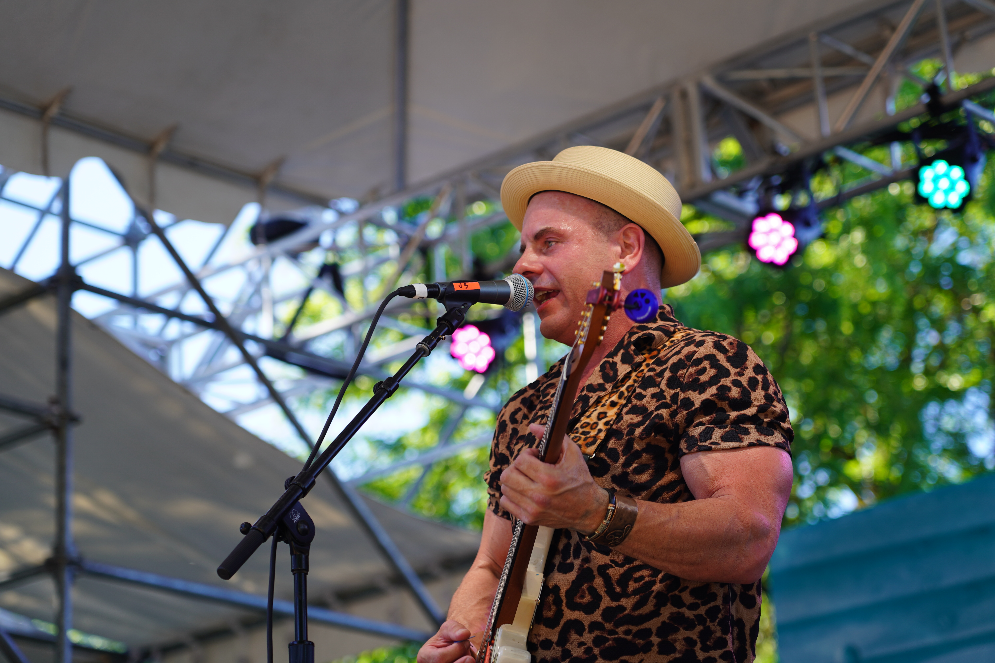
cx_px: 498
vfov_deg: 13.0
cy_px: 332
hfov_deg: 19.5
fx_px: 2902
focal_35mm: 105
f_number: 4
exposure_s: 1/125
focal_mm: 105
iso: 100
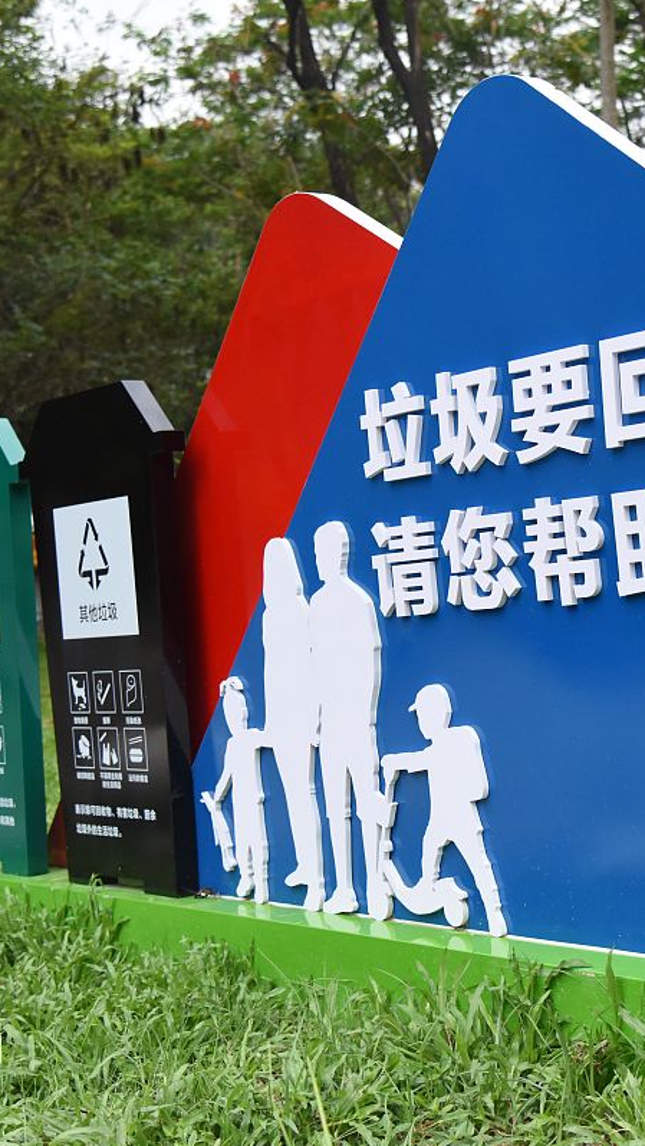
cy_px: 574
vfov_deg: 33.3
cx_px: 514
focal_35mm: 63
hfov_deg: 18.9
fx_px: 1915
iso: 2500
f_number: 4.5
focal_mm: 40
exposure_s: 1/8000
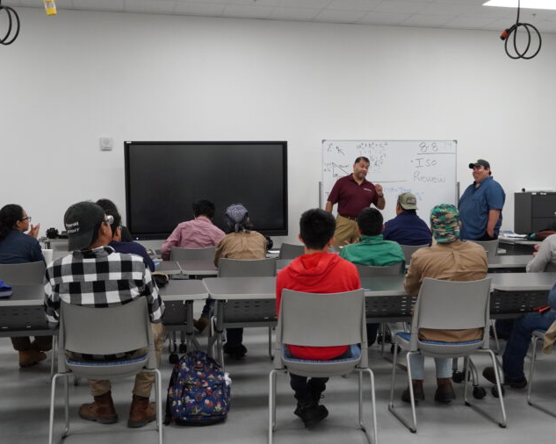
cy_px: 223
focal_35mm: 50
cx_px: 313
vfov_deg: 30.5
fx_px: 815
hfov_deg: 37.6
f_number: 4.5
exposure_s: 1/160
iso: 1600
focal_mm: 29
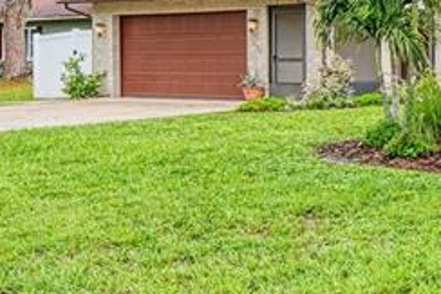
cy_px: 41
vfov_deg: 21.2
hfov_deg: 26.5
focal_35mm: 63
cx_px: 589
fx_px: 772
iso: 400
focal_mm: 15
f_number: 7.1
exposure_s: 1/400
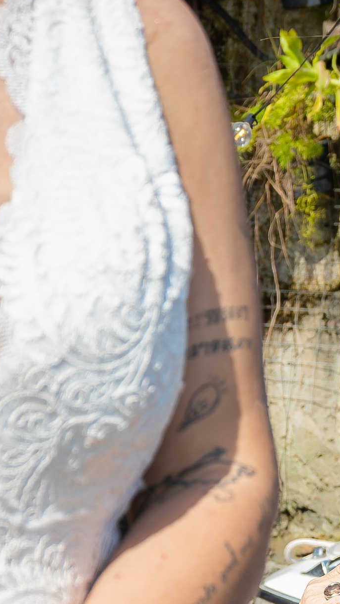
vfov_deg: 9.2
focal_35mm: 233
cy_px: 573
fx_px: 3733
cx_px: 321
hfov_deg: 5.2
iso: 160
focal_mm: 47
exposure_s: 1/500
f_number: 6
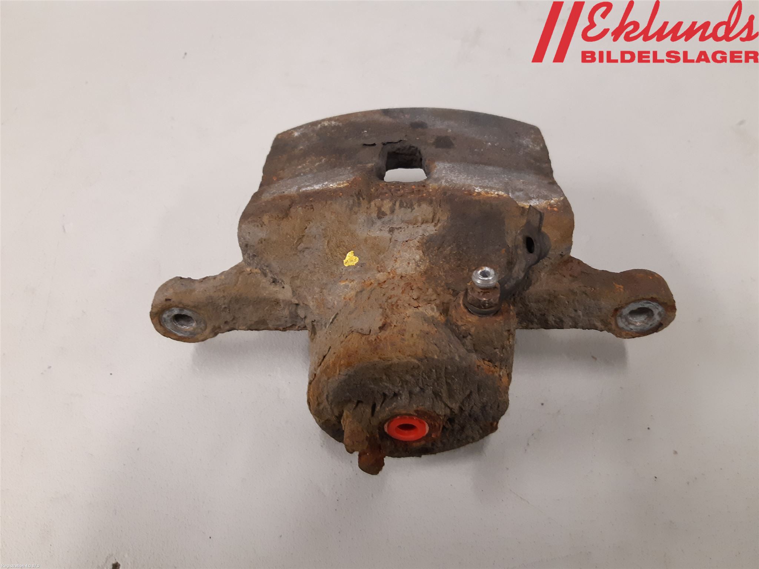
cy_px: 284
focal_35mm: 26
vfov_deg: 53.1
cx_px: 380
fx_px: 570
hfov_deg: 67.3
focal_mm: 3.93
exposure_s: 1/50
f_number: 1.7
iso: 200
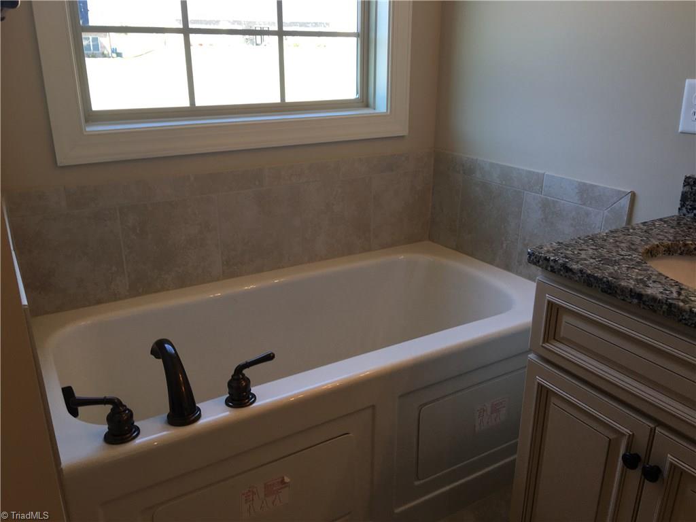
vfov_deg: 48.2
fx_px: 583
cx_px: 348
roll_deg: -1.2
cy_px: 261
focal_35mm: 29
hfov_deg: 61.7
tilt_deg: -19.9
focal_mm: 4.15
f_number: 2.2
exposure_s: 1/60
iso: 25
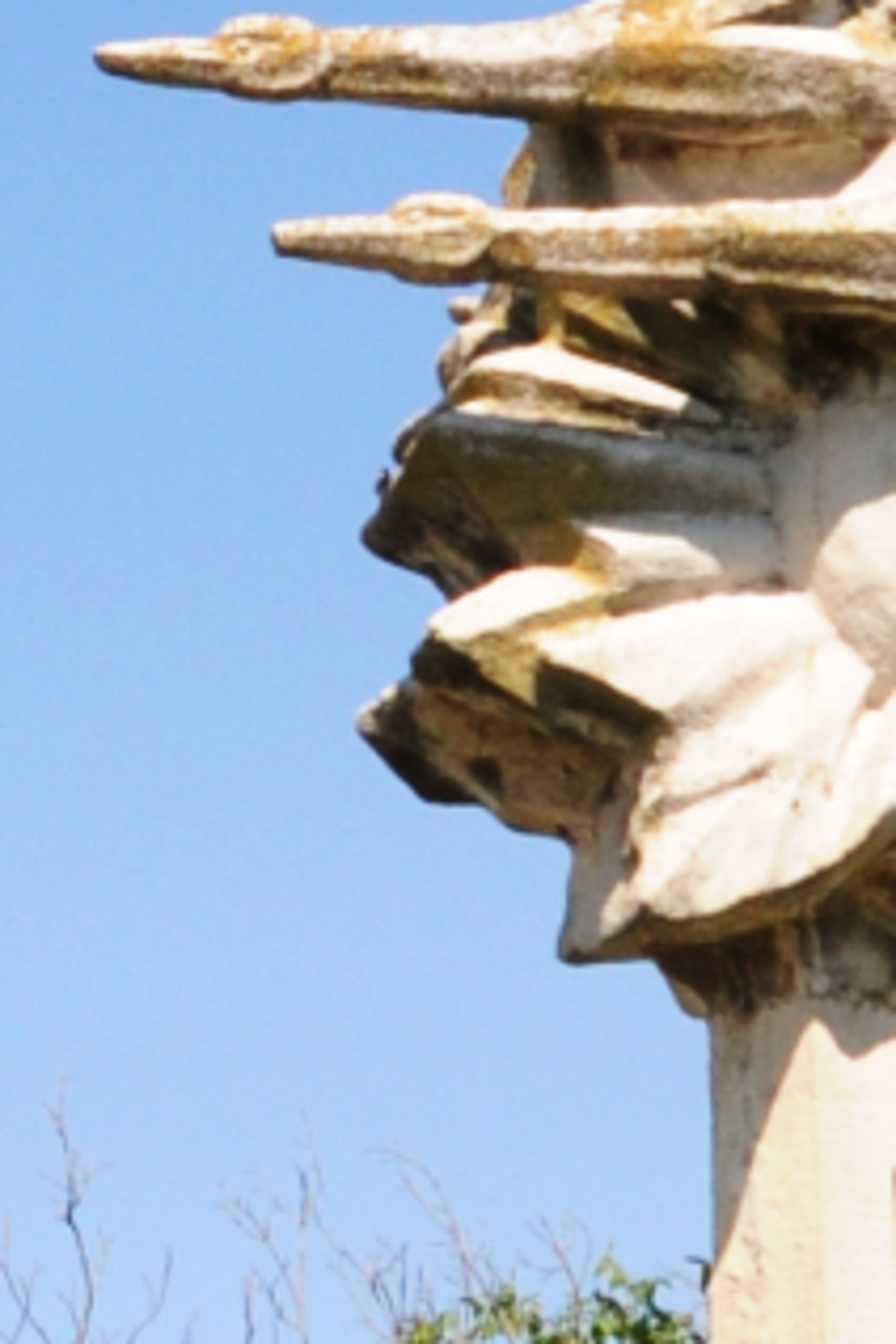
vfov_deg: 23.5
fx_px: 3173
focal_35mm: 85
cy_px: 1124
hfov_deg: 15.4
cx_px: 1143
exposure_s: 1/1000
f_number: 8
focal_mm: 18
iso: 320
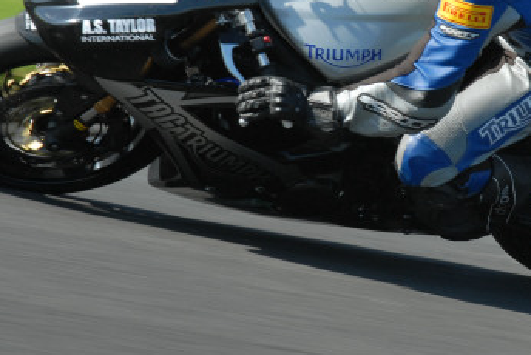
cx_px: 418
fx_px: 9064
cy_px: 111
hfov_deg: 3.4
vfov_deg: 2.2
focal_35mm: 614
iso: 400
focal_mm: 220
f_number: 11
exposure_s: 1/320
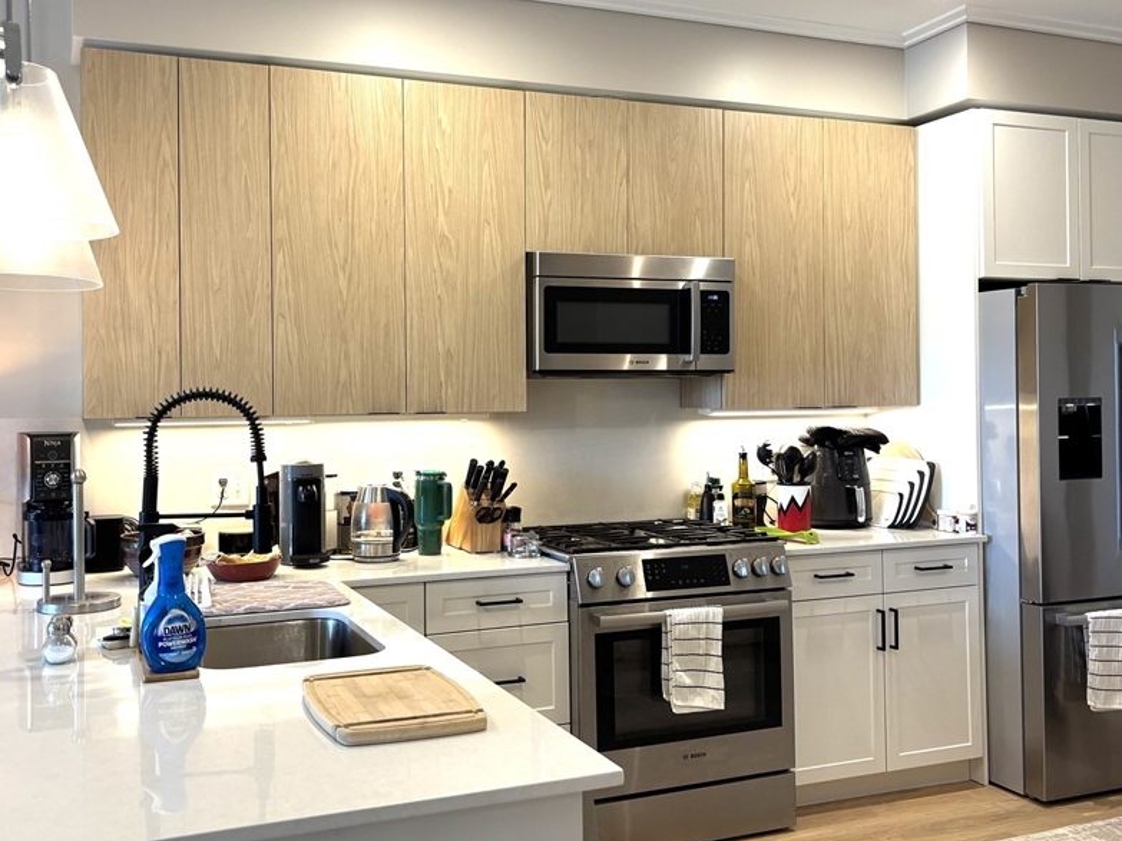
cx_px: 493
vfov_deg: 41.8
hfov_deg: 53.8
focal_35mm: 34
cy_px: 390
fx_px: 1102
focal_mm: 5.96
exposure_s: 1/60
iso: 80
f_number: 1.6
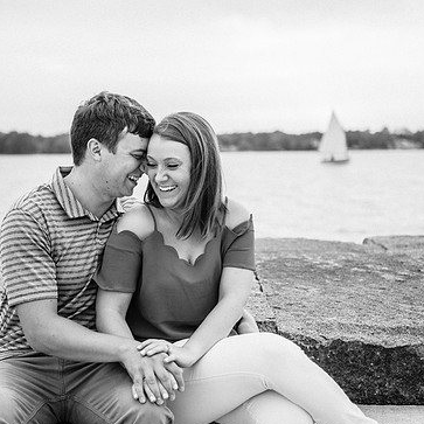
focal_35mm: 73
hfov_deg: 23.6
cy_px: 197
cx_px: 168
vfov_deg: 23.7
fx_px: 1012
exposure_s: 1/800
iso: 100
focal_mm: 48
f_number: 2.8
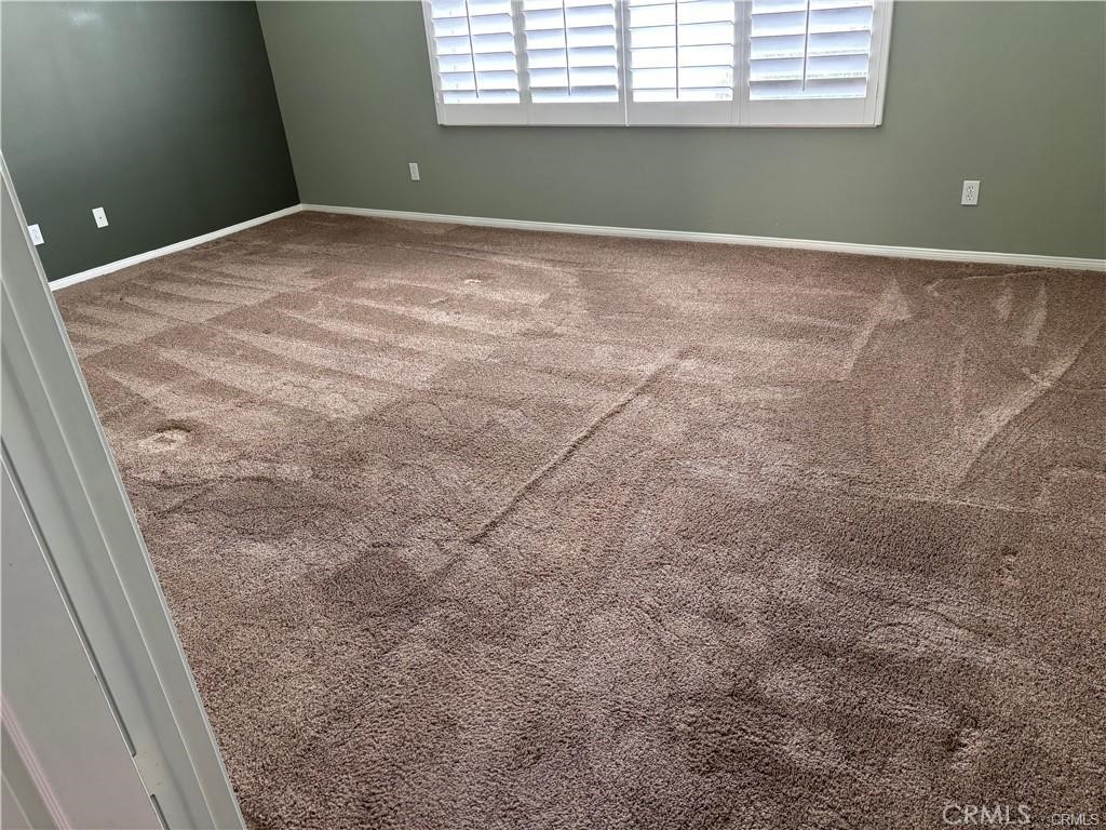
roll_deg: +5.0
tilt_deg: -25.2
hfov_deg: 67.3
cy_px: 415
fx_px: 831
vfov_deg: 53.1
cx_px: 553
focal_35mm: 26
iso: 250
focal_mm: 5.96
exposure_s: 1/60
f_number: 1.6
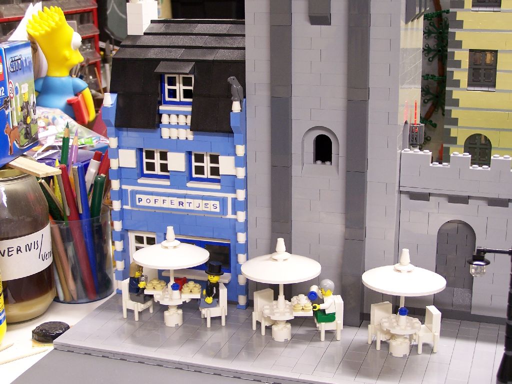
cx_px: 256
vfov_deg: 24.8
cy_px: 192
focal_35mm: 59
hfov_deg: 32.7
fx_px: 873
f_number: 3.1
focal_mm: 9.8
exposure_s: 1/4
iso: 80
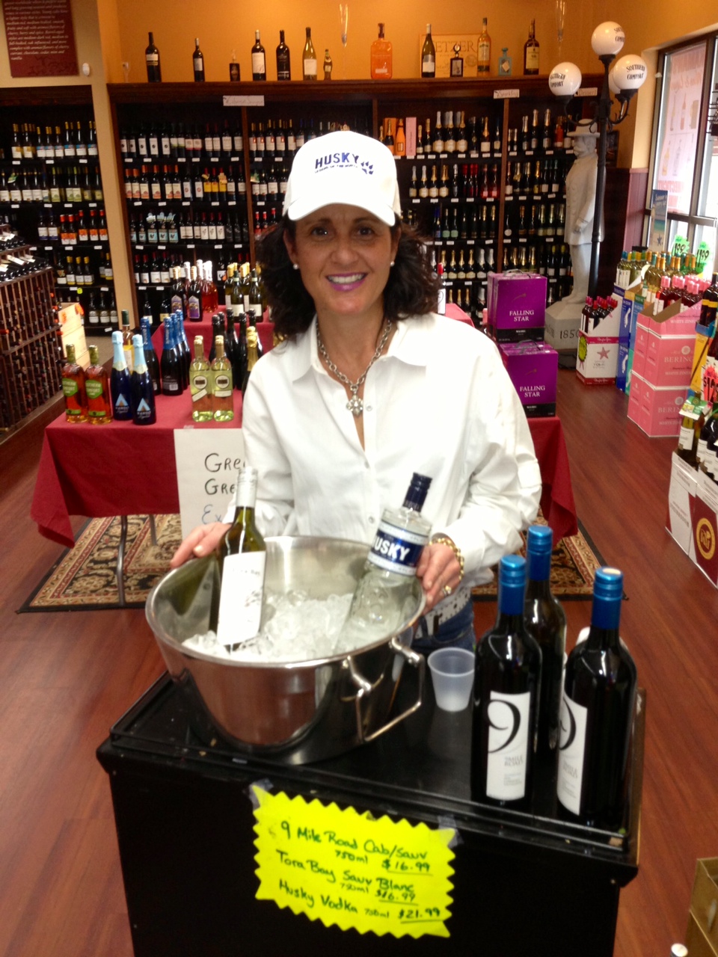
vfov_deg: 55.4
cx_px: 359
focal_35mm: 33
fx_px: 913
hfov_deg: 42.9
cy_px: 478
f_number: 2.4
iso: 100
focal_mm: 4.13
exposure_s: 1/20
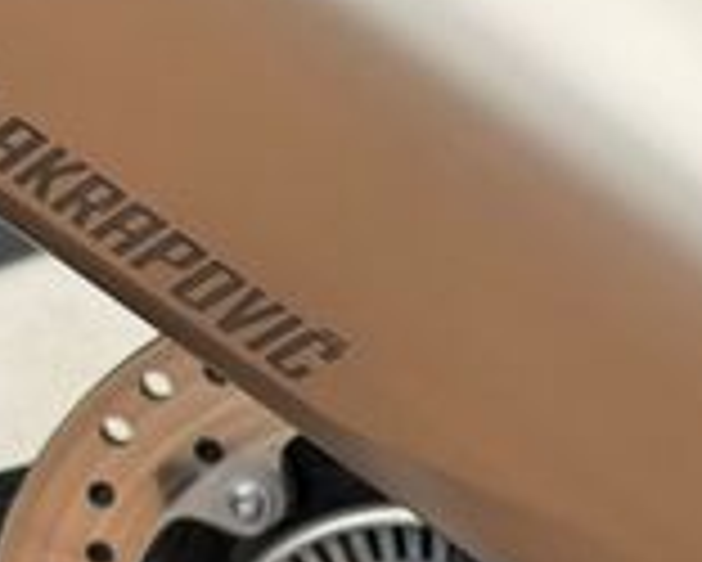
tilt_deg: -29.9
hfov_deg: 10.0
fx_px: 3992
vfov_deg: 8.1
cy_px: 220
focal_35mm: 192
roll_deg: +5.6
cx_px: 554
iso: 64
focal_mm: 6.76
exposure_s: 1/1222
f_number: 1.78
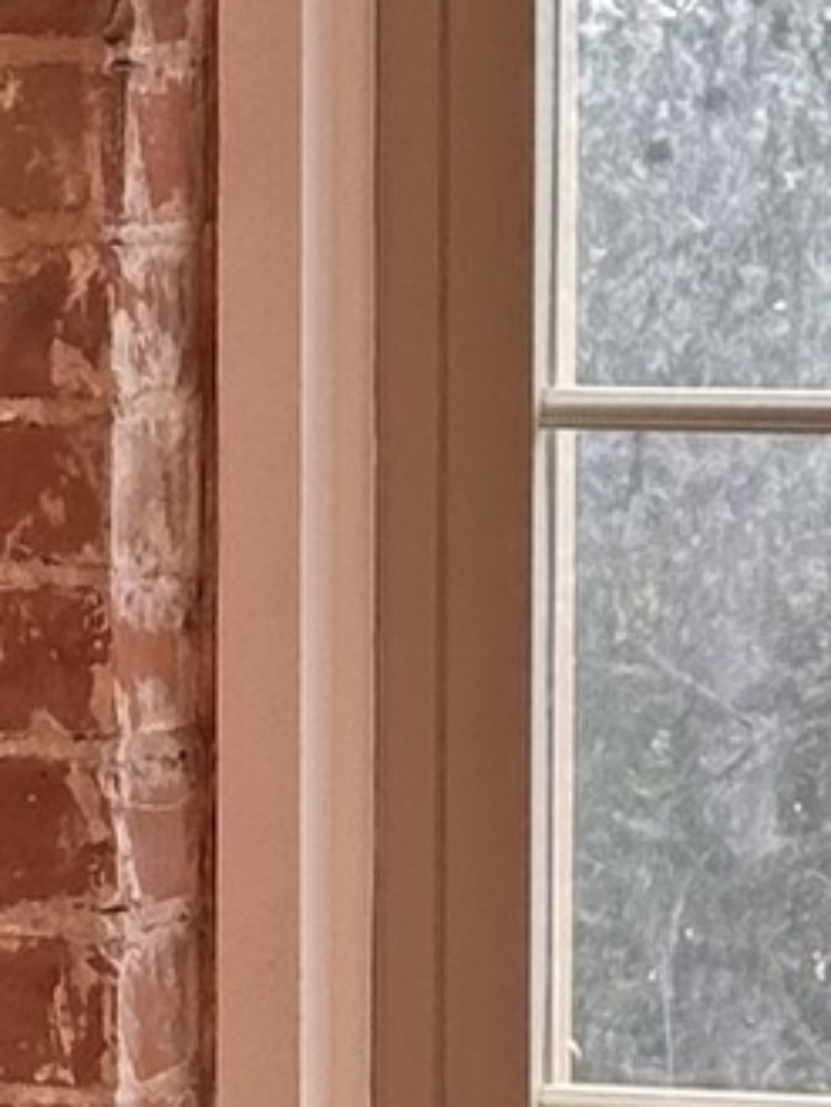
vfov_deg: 5.9
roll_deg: -0.6
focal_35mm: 336
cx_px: -30
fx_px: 10748
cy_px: 956
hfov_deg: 4.4
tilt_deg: -4.7
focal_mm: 6.86
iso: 64
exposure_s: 1/277
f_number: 1.78
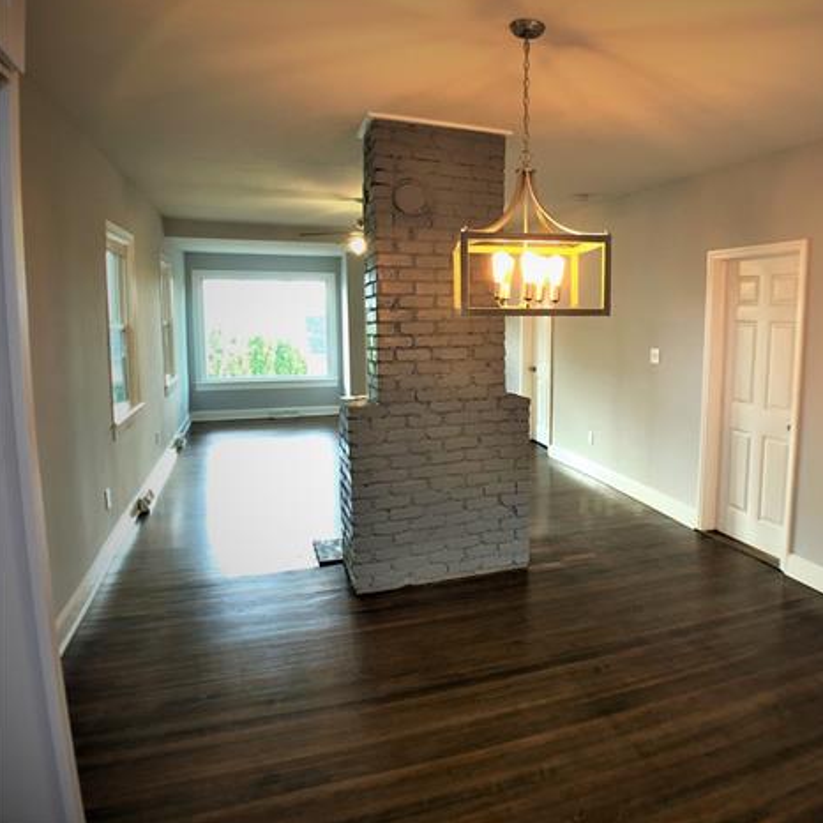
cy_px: 403
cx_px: 560
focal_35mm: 34
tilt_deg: -5.1
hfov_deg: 47.5
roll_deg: -0.6
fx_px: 915
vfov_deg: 48.4
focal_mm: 4
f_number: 1.8
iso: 40
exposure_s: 1/15
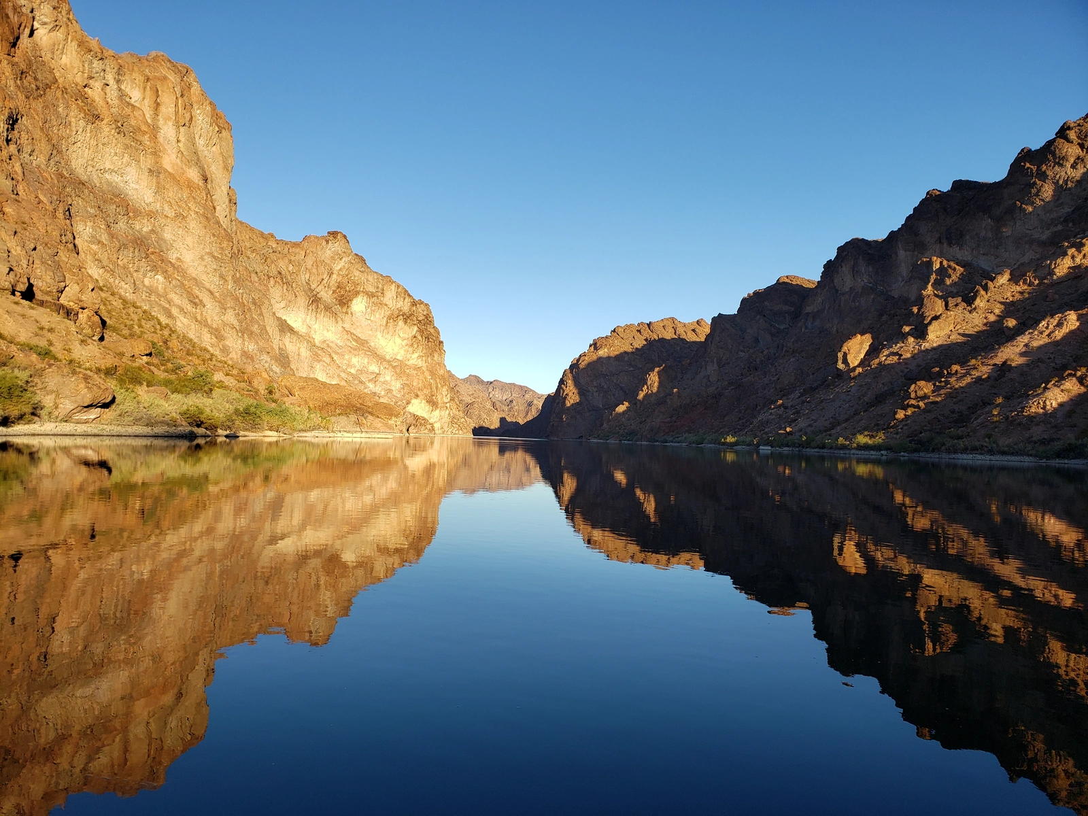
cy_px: 408
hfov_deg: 67.3
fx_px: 817
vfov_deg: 53.1
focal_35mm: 26
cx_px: 544
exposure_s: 1/785
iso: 50
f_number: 2.4
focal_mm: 4.3
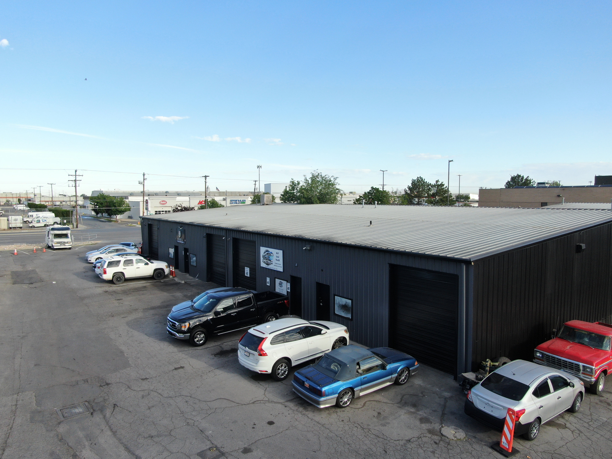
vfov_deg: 56.8
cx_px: 306
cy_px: 230
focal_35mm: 24
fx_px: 424
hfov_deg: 71.6
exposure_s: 1/500
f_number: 2.8
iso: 100
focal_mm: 4.39
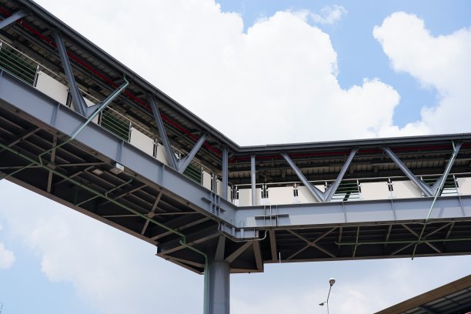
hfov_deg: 46.4
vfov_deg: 31.9
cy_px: 157
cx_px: 236
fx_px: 549
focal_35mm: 42
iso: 100
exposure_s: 1/250
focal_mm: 42
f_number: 8
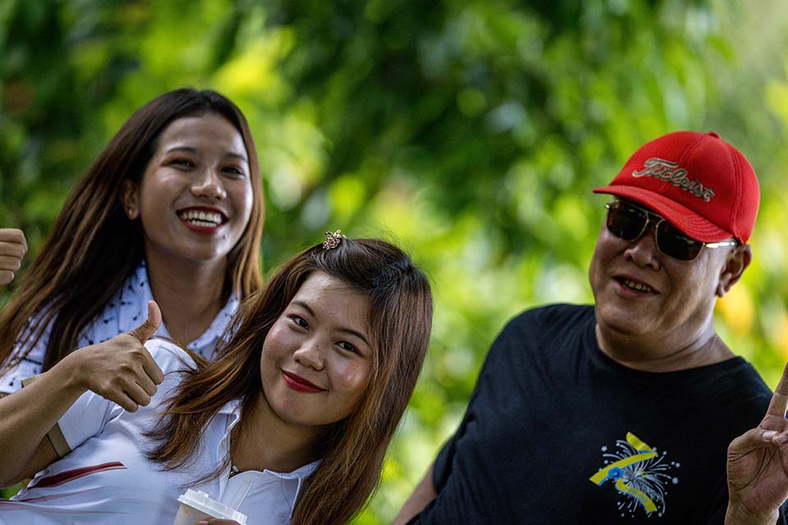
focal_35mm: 400
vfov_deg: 3.4
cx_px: 394
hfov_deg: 5.2
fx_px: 8755
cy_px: 262
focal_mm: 400
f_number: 3.2
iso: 2800
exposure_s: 1/5000
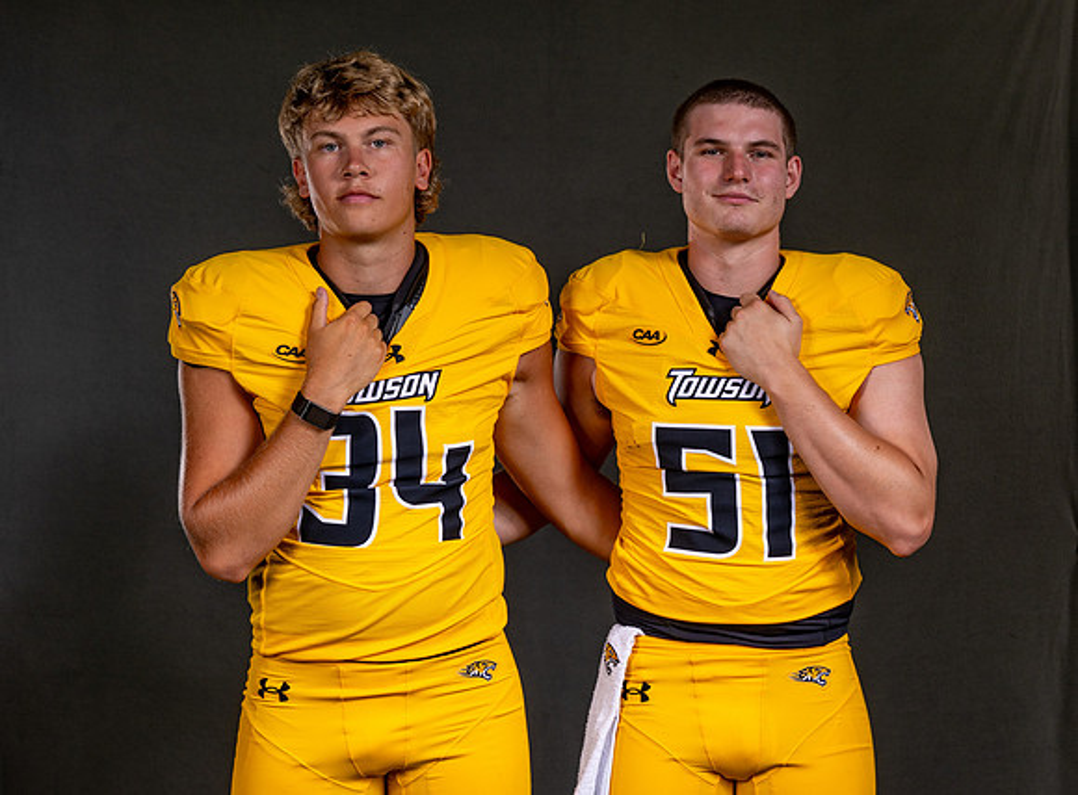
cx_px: 712
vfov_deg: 21.9
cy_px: 455
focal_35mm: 66
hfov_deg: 29.2
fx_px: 2059
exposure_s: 1/320
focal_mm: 47
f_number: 8
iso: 100
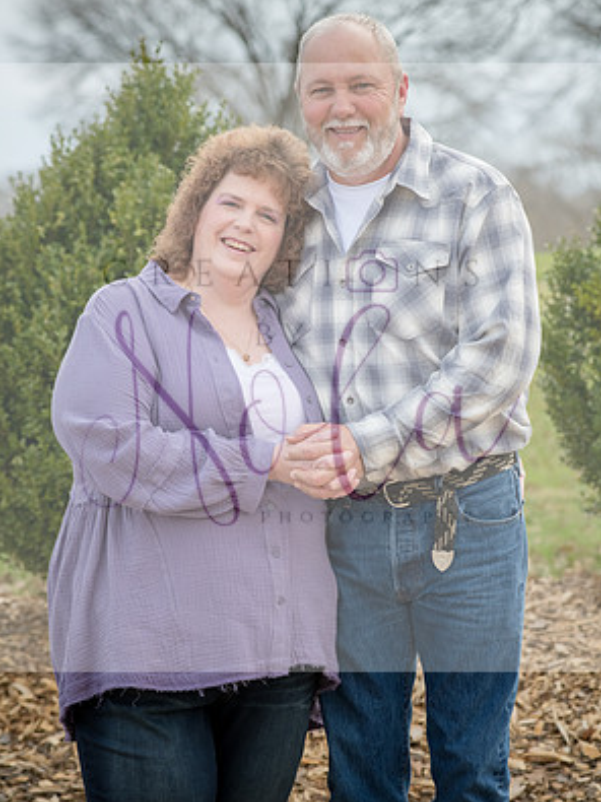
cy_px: 367
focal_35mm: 137
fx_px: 3173
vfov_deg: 14.4
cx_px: 300
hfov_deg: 10.8
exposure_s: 1/500
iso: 400
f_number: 6.3
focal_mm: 125
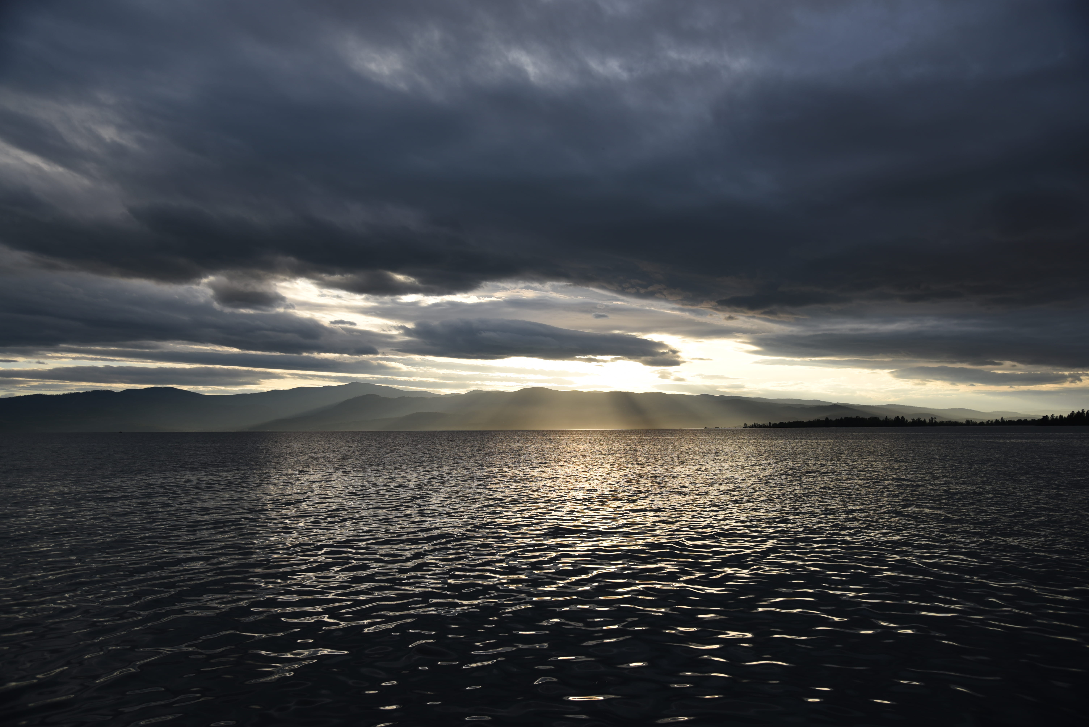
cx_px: 544
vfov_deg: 43.6
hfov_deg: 61.9
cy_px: 364
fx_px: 908
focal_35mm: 30
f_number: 4
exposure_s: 1/640
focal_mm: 30
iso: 100
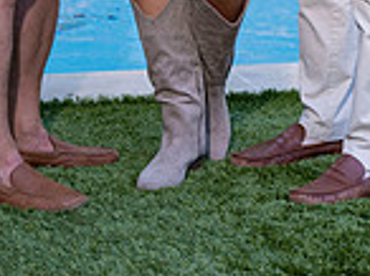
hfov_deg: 9.5
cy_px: -268
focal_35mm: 208
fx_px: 2220
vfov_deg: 6.9
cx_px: 170
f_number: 4.5
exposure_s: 1/200
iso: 400
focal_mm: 70
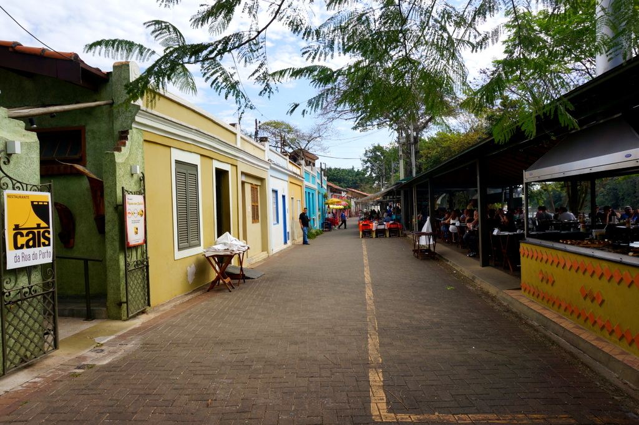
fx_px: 426
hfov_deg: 73.8
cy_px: 212
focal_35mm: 24
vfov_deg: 53.1
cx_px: 320
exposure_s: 1/80
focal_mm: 16
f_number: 11
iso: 100
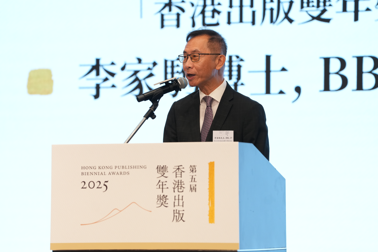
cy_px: 126
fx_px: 2100
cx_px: 189
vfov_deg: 6.9
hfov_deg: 10.3
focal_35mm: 200
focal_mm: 200
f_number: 3.5
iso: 1600
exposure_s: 1/200
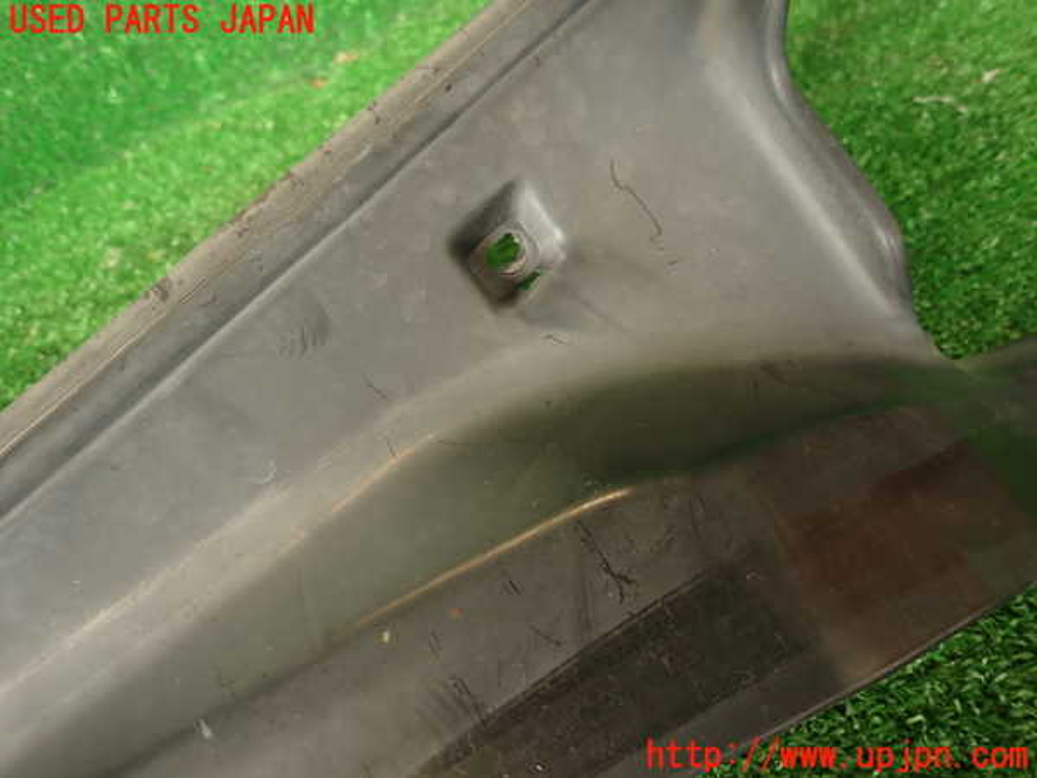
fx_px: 749
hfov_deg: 69.4
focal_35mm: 25
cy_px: 389
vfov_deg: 54.9
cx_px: 518
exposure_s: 1/60
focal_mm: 4.5
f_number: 2
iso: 160
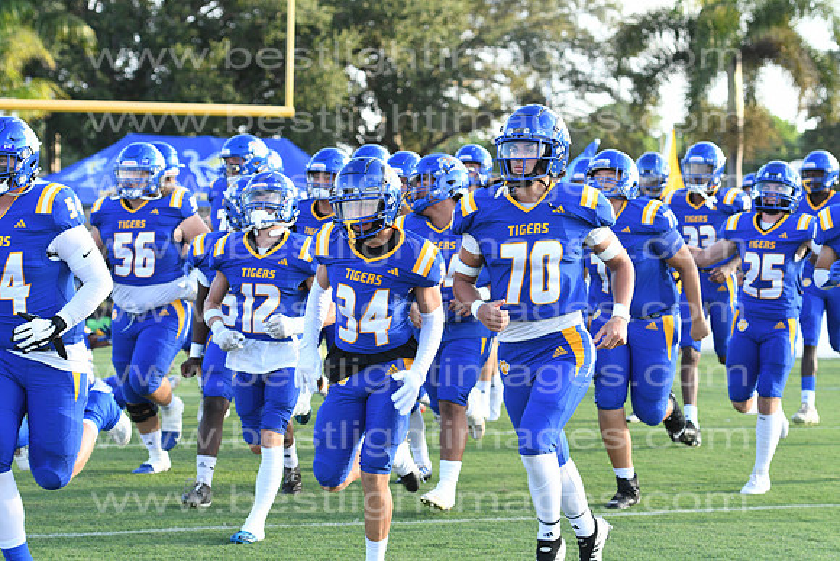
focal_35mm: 129
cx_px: 420
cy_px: 280
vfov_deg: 10.6
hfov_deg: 15.9
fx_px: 3011
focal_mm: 86
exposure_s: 1/500
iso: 450
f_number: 5.6
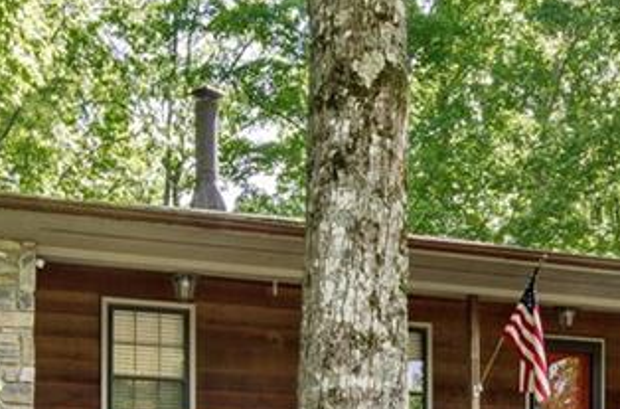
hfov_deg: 31.7
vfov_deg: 19.8
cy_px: 501
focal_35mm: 64
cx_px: 336
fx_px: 1092
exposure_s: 1/20
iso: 100
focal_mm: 13
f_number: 11
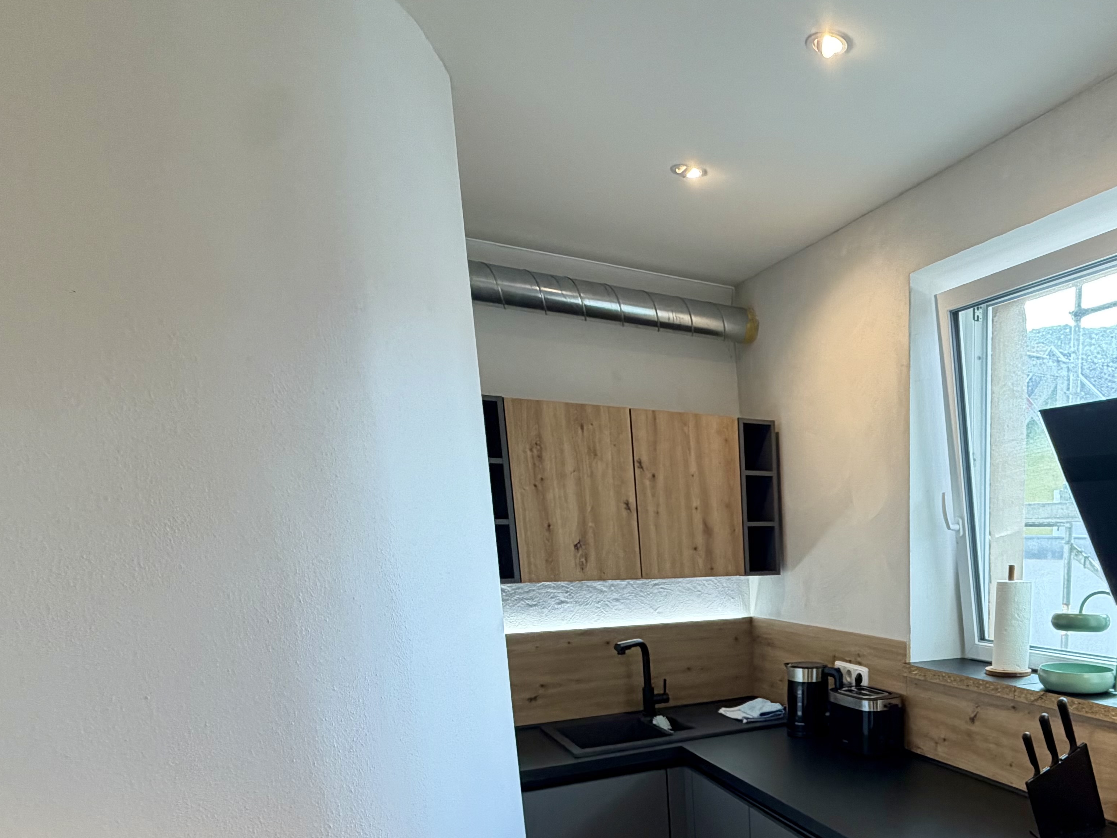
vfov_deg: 49.2
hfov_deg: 61.1
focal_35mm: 26
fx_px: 839
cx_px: 914
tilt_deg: -11.2
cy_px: 699
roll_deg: +0.2
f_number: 2.2
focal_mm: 2.22
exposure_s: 1/98
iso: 160
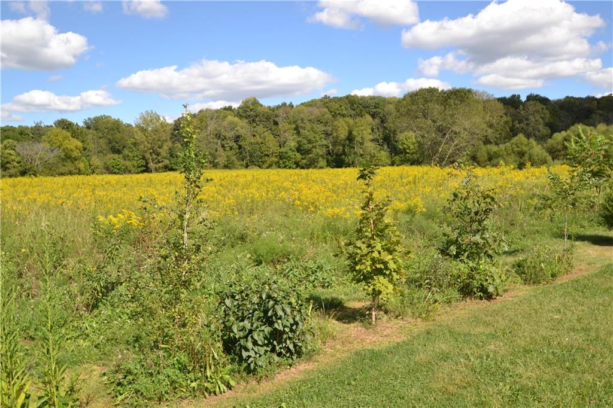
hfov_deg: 61.9
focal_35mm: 30
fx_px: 511
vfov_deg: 43.6
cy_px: 204
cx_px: 306
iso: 100
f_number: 8
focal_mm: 20
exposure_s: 1/250
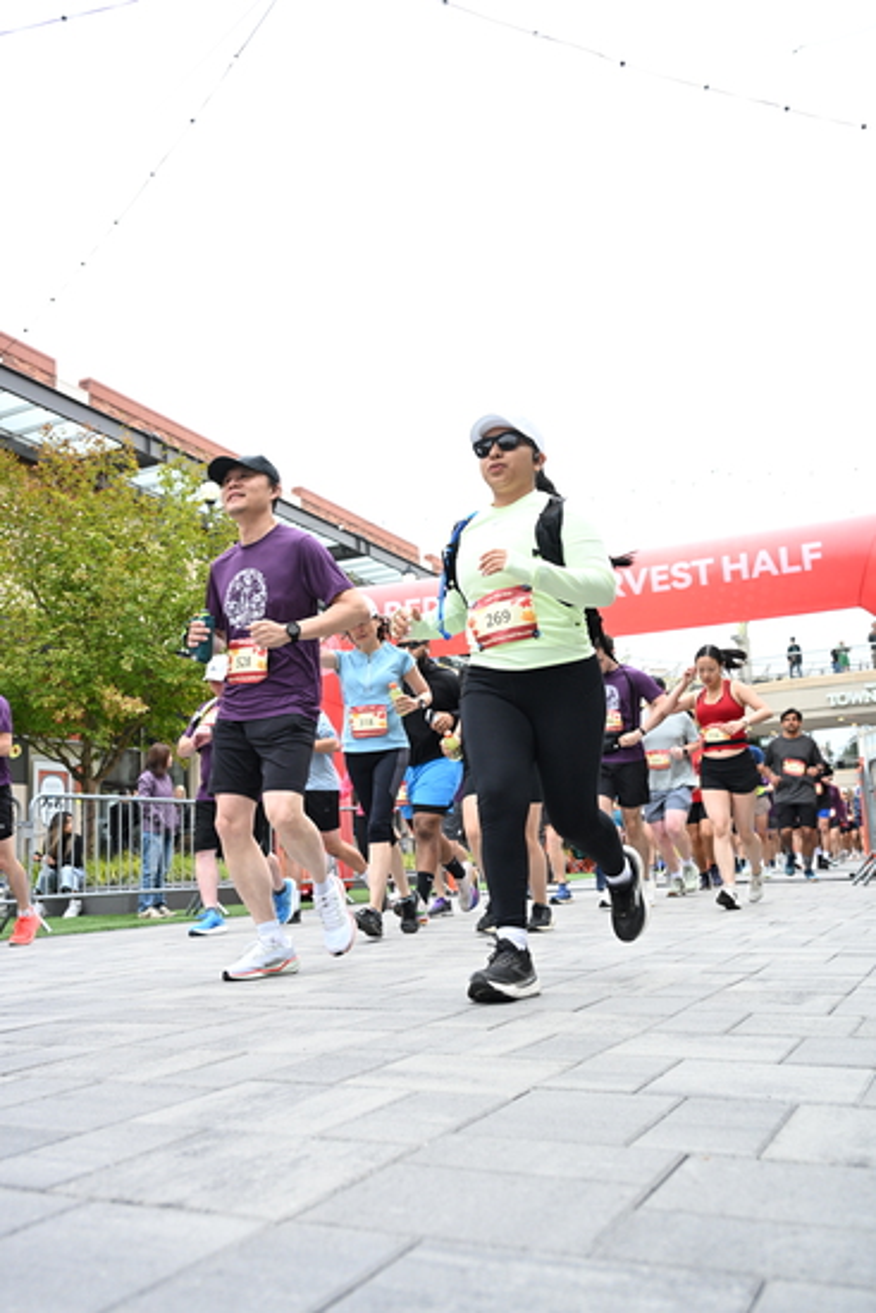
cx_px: 438
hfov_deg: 42.3
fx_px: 1131
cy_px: 656
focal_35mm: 31
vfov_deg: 60.3
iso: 2000
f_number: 4
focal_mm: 31
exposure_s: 1/640
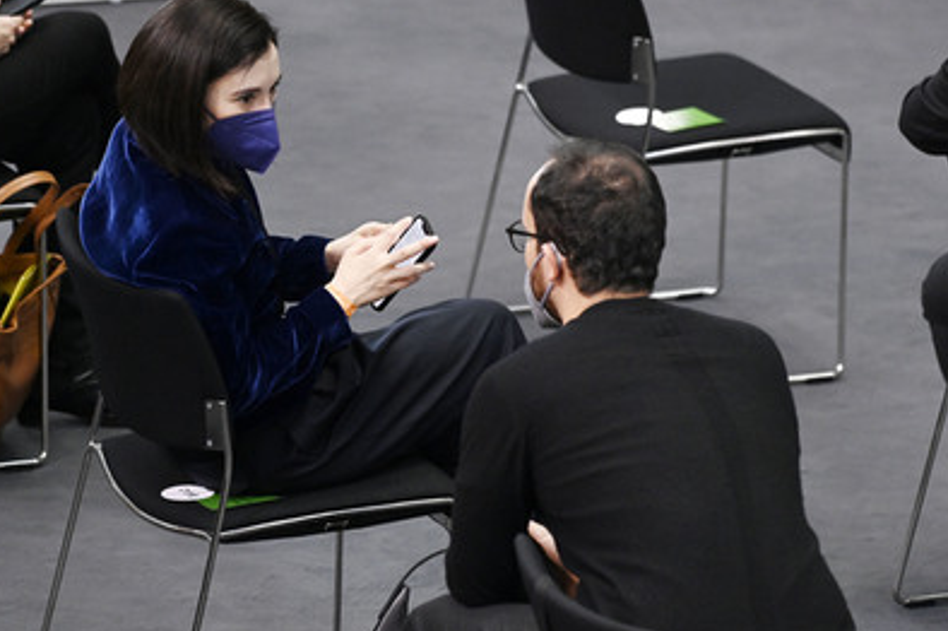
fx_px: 8130
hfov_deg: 6.7
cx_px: 528
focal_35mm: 309
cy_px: 311
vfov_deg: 4.4
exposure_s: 1/640
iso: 8000
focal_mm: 270
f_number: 5.6
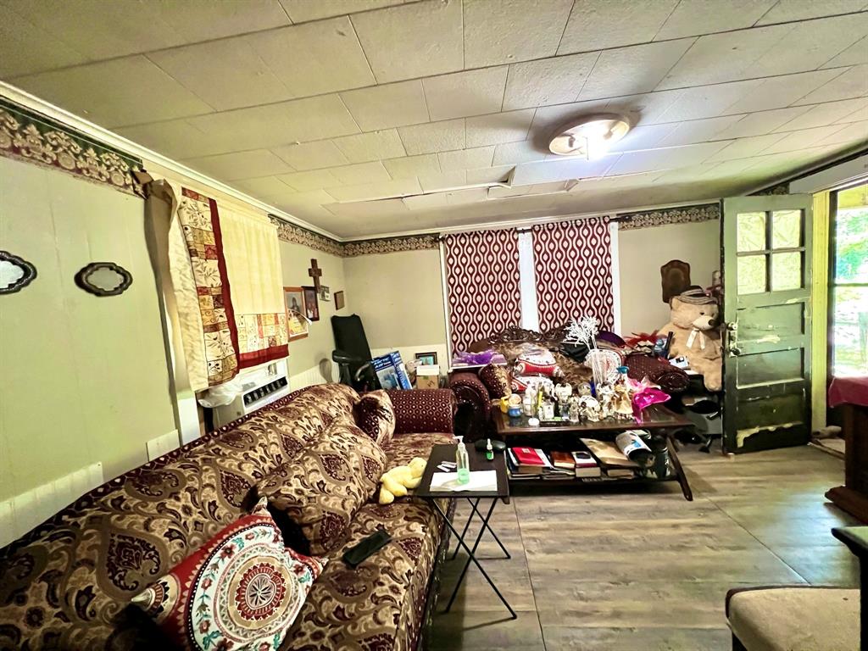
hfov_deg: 106.2
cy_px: 326
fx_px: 326
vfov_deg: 89.9
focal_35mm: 13
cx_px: 434
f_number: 1.8
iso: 1000
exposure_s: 1/40
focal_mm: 1.57
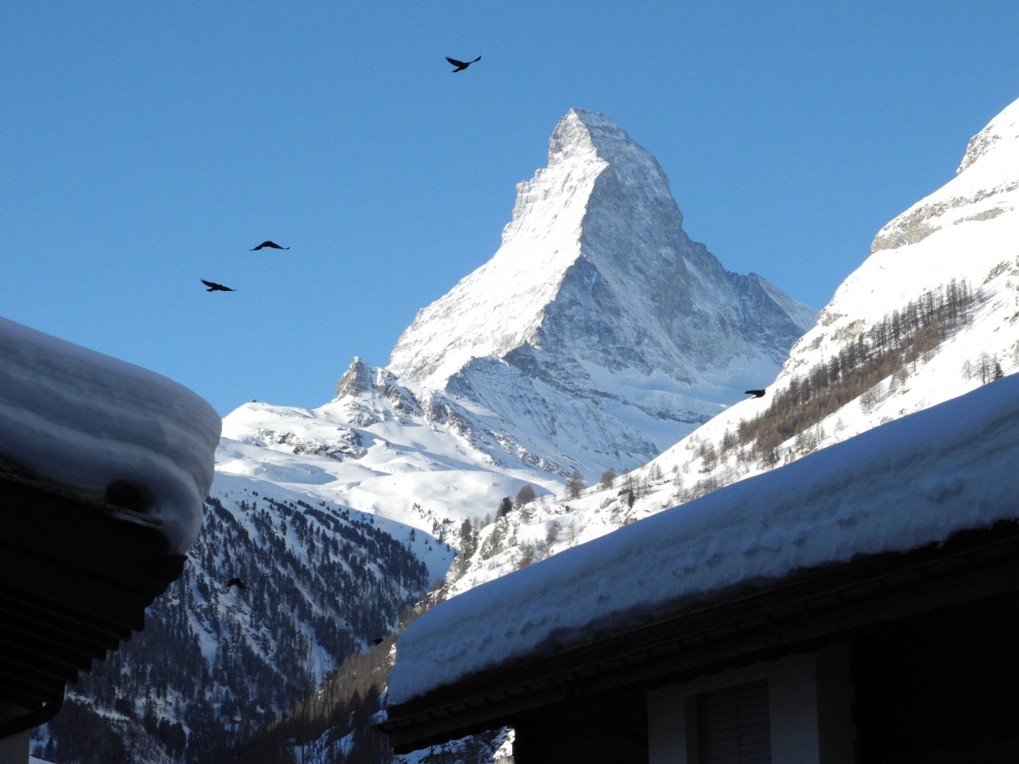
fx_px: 2767
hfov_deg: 20.9
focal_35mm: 94
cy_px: 382
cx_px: 510
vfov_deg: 15.7
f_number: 6.3
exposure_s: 1/2000
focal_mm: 20.1
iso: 400
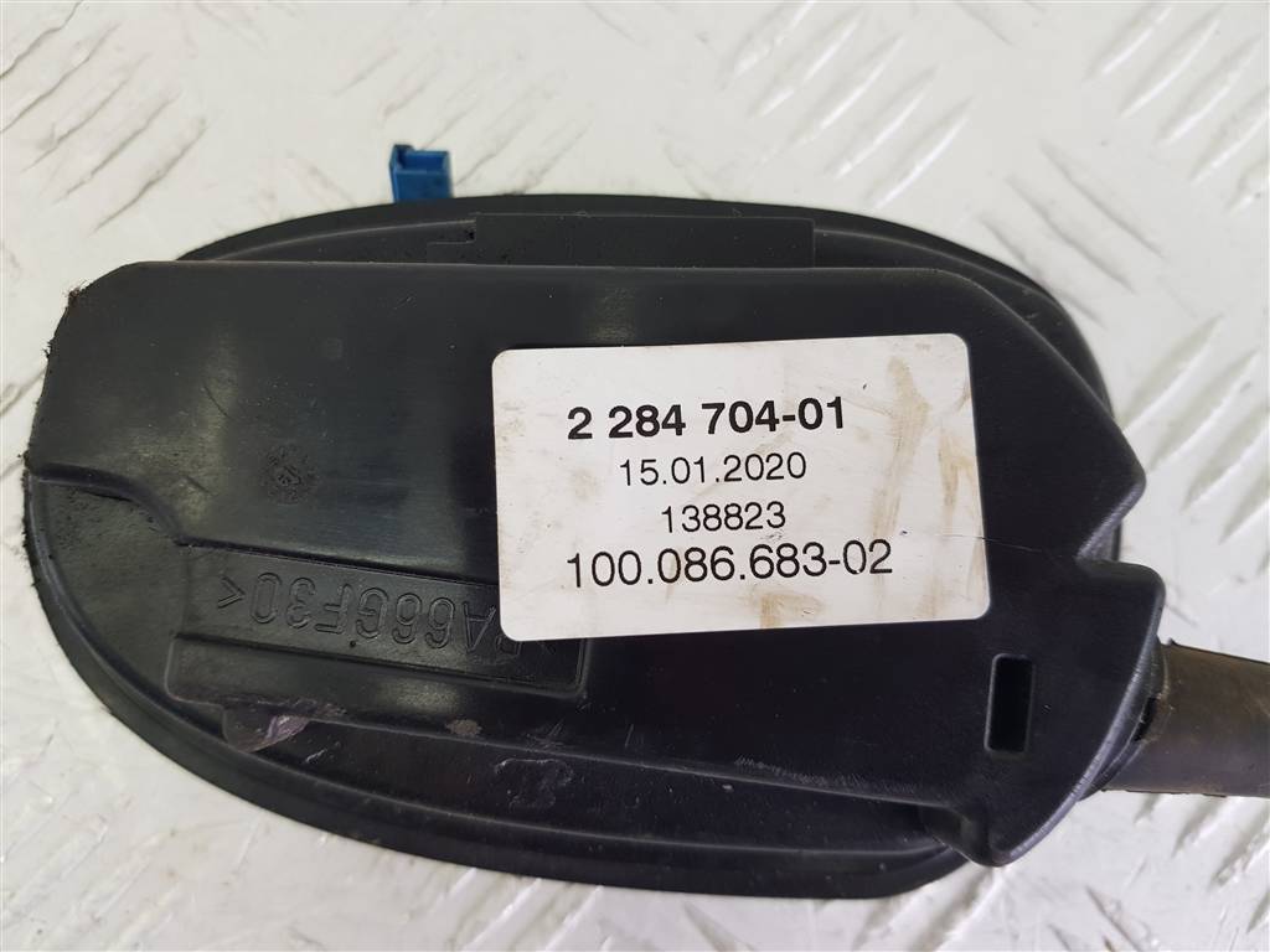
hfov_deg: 67.3
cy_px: 476
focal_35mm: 26
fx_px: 954
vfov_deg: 53.1
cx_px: 635
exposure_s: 1/100
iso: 64
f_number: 1.7
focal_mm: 4.2
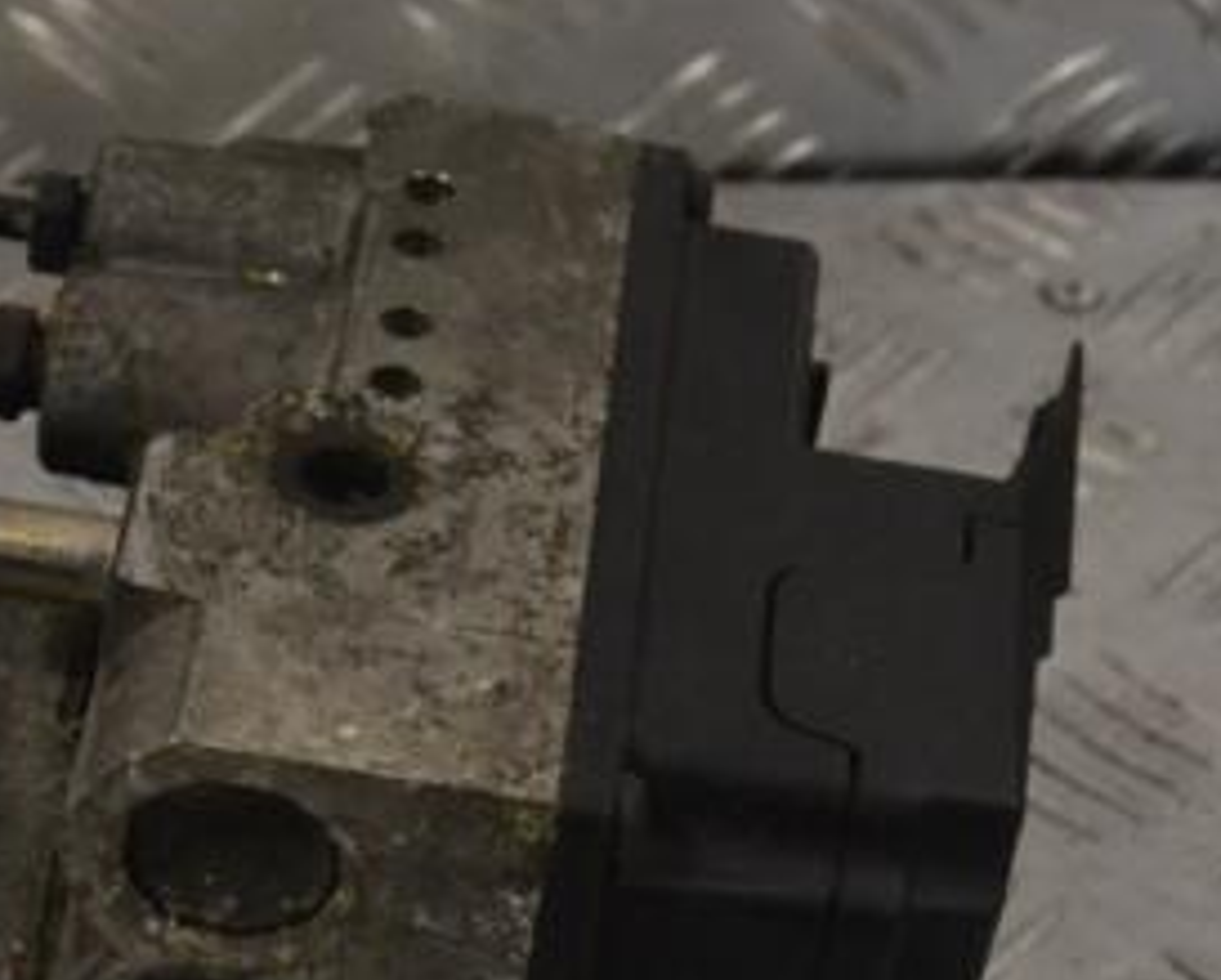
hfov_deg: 13.7
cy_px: 779
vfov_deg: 11.1
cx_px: 152
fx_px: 5029
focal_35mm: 139
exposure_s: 1/400
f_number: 10
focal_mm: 45
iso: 3200
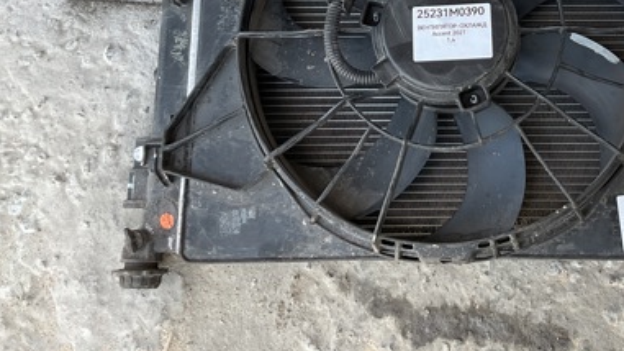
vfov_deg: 22.0
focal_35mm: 53
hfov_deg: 37.8
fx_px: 877
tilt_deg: -69.5
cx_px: 495
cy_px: 24
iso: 25
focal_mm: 3
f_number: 1.8
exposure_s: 1/120
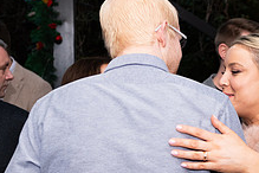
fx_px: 590
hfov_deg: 24.4
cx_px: 205
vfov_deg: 16.6
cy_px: 129
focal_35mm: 82
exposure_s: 1/160
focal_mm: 31
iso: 800
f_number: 3.5
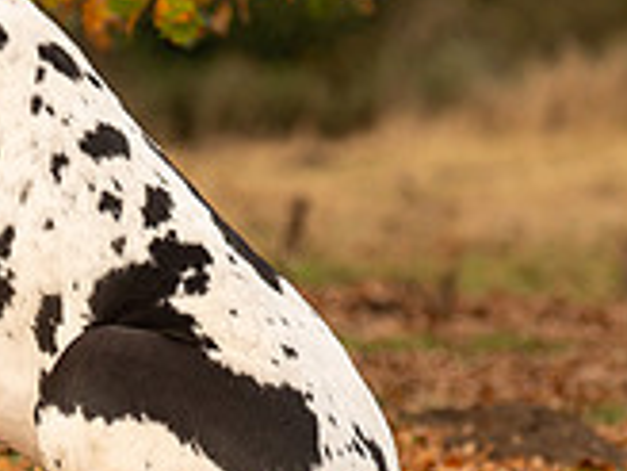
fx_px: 6521
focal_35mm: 360
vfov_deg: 4.1
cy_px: 193
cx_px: -270
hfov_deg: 5.5
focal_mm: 91
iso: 200
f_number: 2.8
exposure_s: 1/800
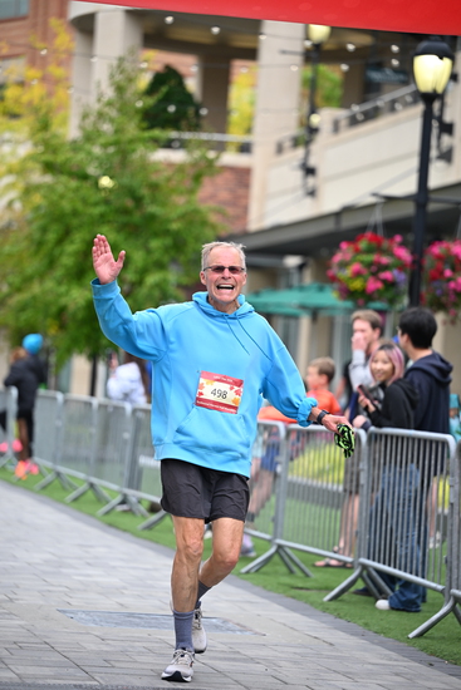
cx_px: 230
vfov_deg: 15.2
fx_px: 2591
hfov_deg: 10.2
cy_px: 345
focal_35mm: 135
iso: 640
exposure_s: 1/2000
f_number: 2.8
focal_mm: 135
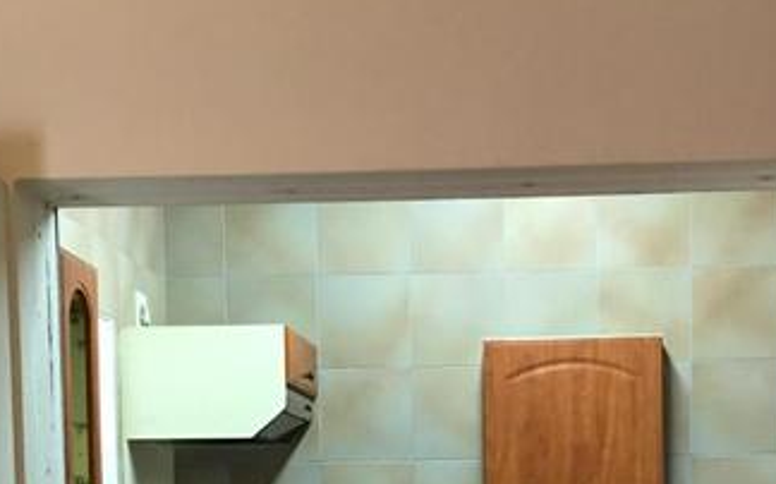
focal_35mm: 76
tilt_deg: -3.5
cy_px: 654
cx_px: 424
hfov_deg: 27.1
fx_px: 1606
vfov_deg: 16.1
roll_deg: +0.0
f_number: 2.2
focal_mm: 4.15
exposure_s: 1/17
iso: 80
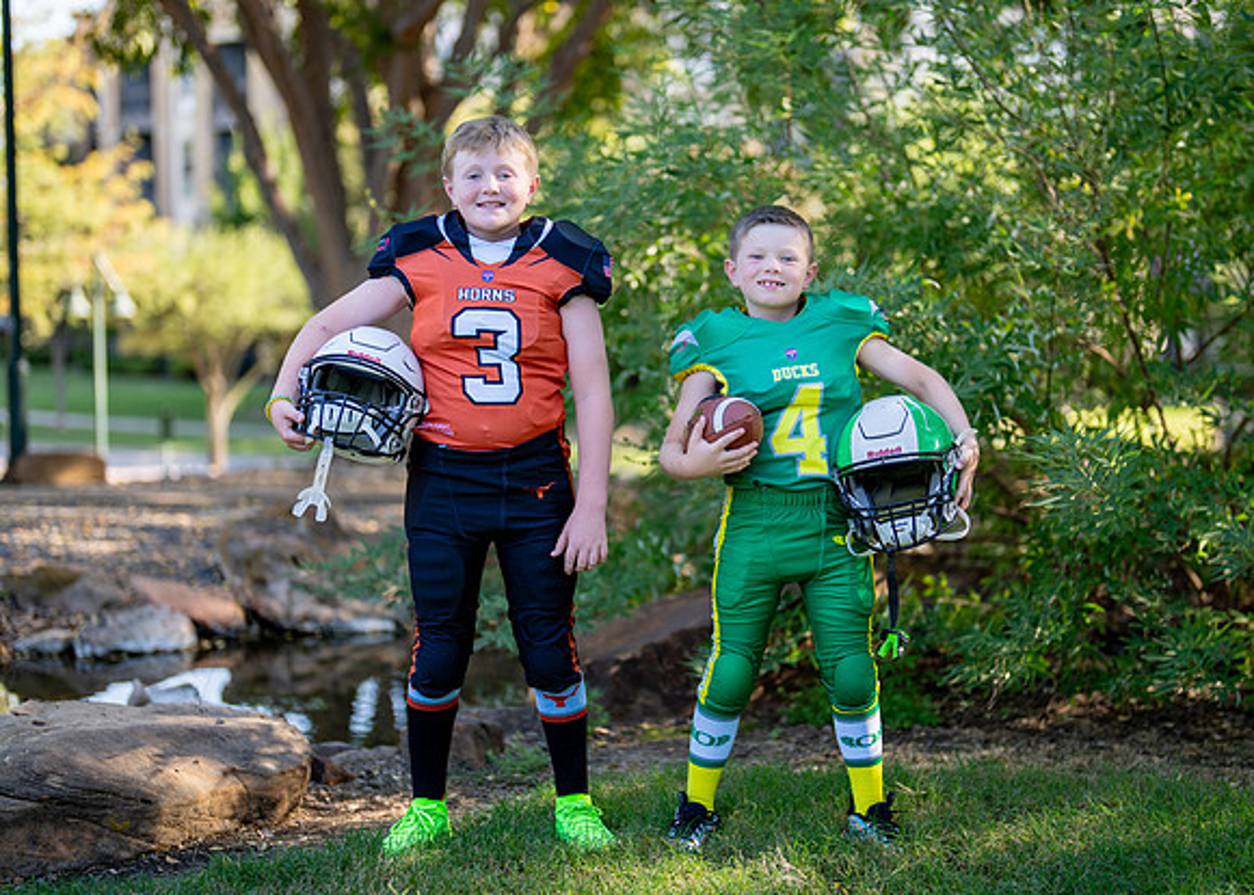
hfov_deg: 29.0
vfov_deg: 20.9
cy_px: 452
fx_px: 2421
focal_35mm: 68
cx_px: 667
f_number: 1.2
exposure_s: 1/1000
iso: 100
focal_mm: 50
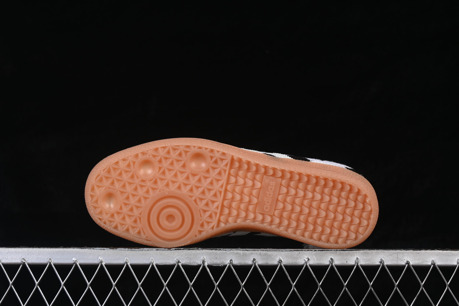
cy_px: 153
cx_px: 230
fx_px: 956
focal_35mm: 75
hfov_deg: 27.0
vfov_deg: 18.2
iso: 160
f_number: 8
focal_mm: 50
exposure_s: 1/80
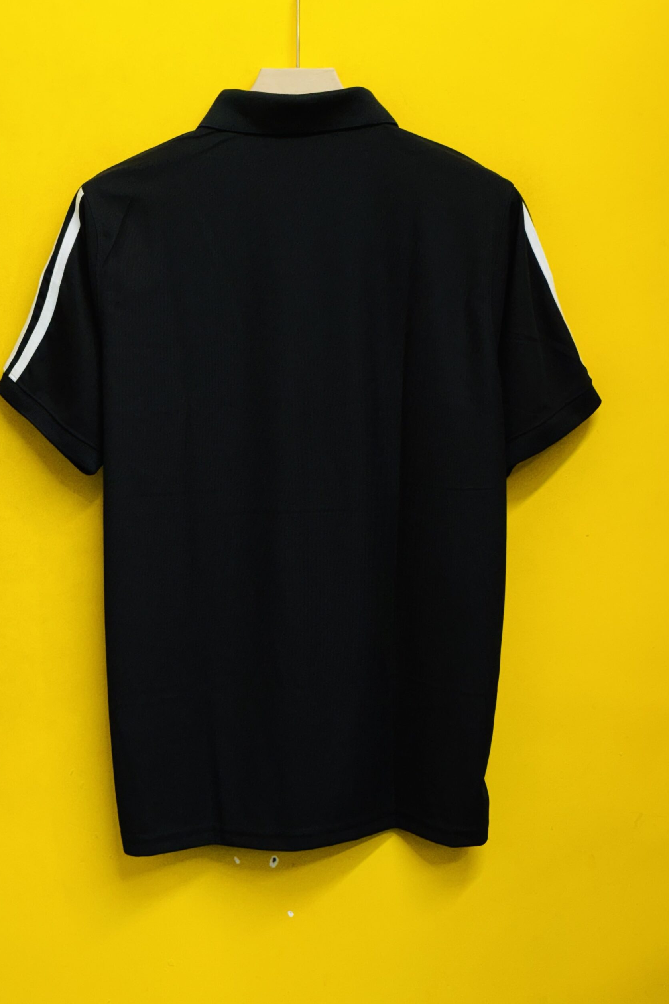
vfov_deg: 36.2
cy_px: 507
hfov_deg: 24.6
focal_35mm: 55
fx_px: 1533
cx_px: 288
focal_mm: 5.96
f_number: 1.6
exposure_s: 1/100
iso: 50
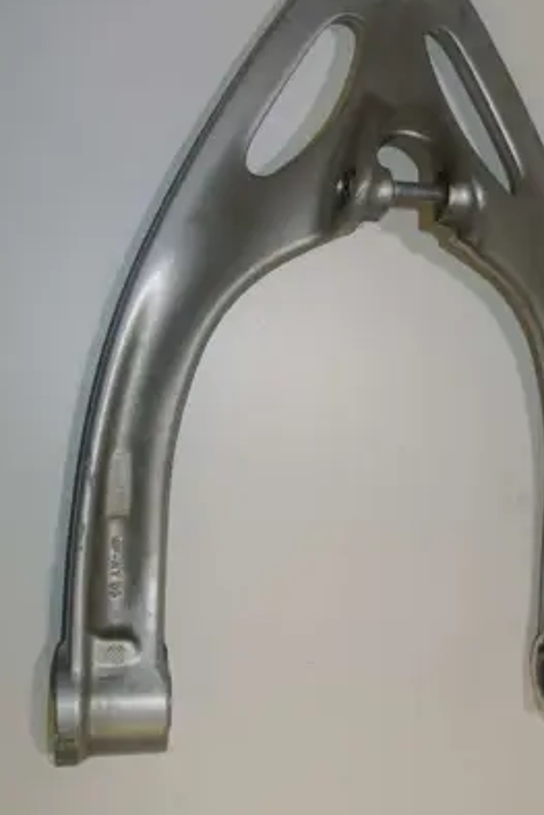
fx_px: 928
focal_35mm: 41
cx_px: 356
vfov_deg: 47.2
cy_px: 348
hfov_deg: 32.4
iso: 200
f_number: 4
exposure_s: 1/60
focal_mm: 11.4
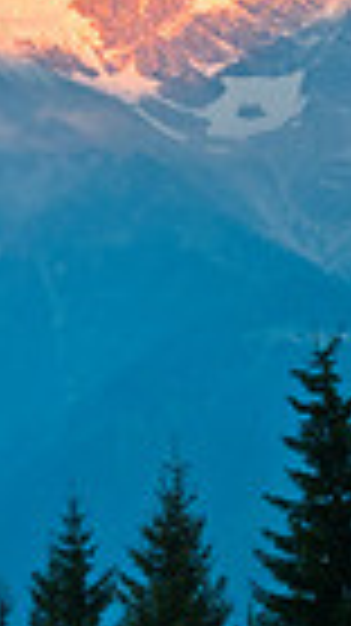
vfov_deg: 8.2
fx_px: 4376
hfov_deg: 4.6
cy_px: 302
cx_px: 92
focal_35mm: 264
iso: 400
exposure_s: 1/30
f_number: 11
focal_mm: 52
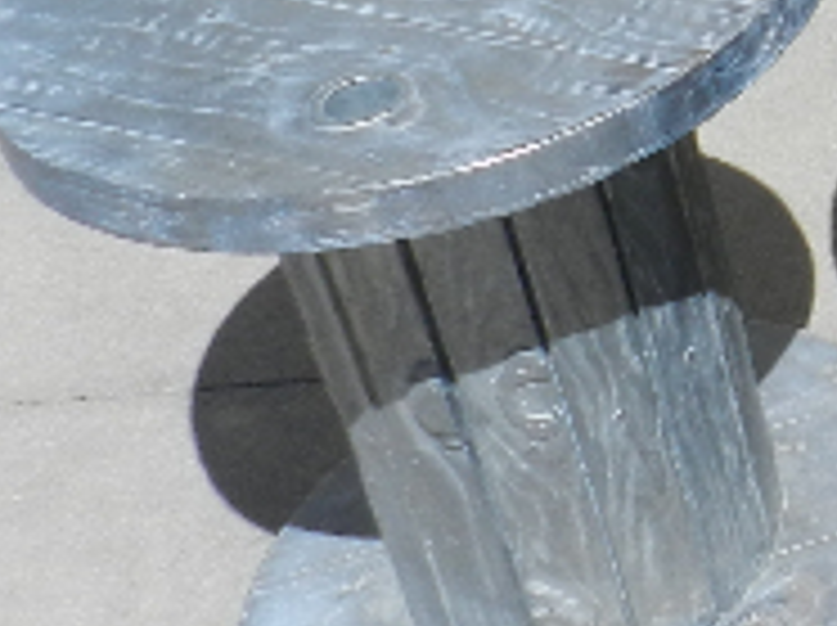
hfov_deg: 16.3
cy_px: -135
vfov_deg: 14.4
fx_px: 2391
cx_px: 1557
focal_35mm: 99
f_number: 5
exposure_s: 1/1000
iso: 160
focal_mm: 4
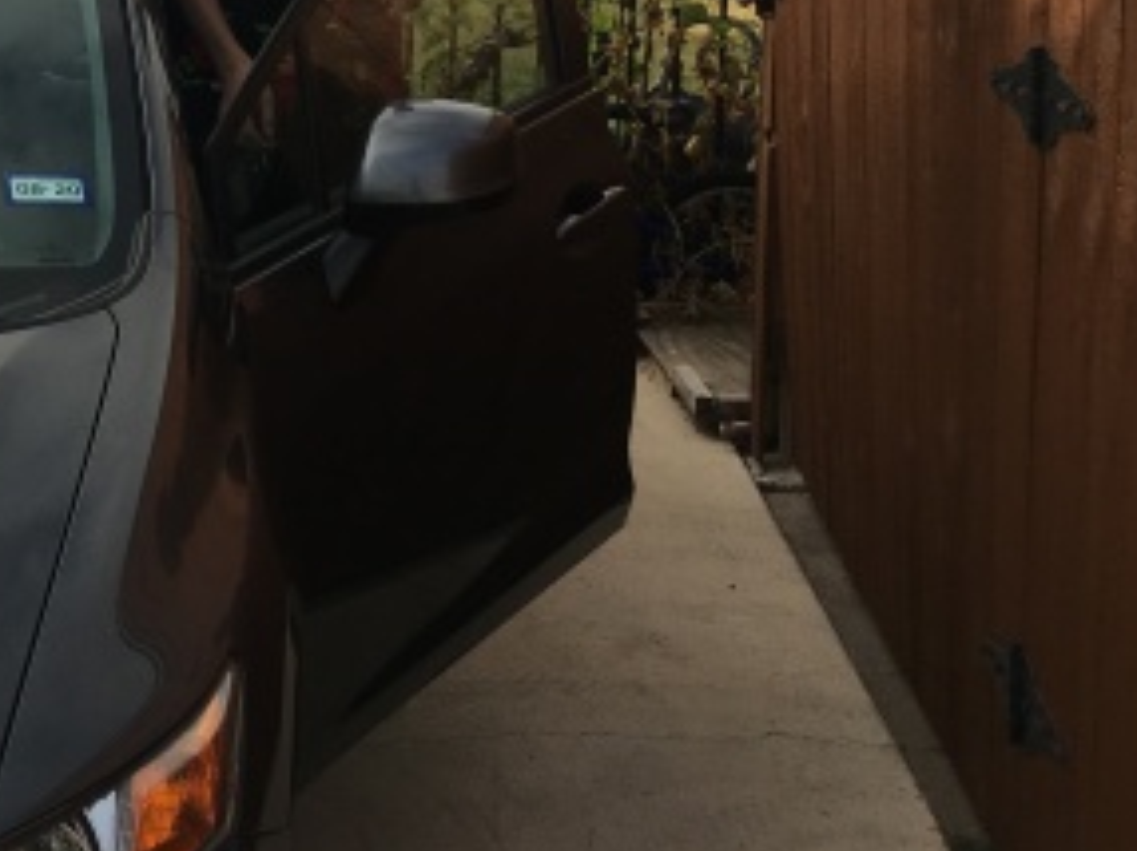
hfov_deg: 27.7
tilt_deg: +0.6
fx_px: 2133
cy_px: -76
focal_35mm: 65
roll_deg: -1.6
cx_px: -60
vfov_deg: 21.4
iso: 25
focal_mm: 4.15
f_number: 2.2
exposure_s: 1/884
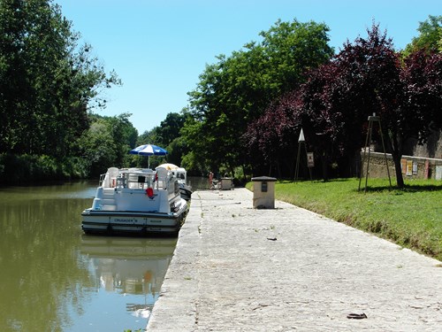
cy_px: 166
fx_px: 817
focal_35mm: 64
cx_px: 221
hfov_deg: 30.3
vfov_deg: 22.9
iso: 100
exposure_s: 1/750
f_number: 4
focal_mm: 11.4
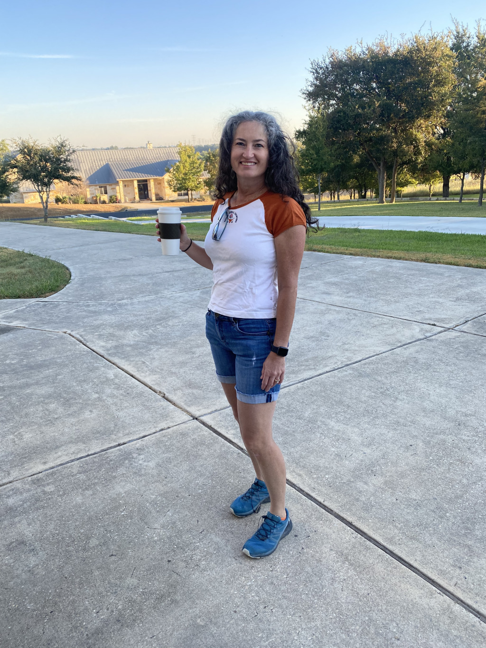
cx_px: 243
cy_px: 324
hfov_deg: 53.1
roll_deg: +2.7
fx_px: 487
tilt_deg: -18.5
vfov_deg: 67.3
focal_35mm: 26
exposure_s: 1/412
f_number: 1.8
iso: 32
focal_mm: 4.25
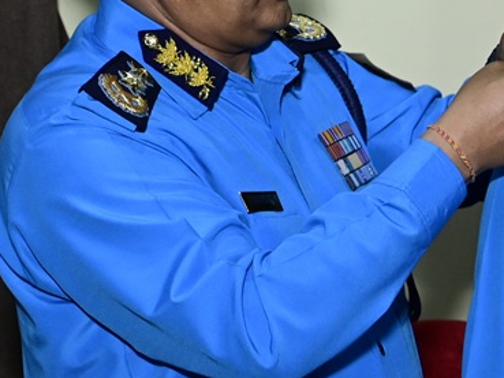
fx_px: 2316
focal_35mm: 159
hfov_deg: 11.9
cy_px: 186
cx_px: 739
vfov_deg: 9.3
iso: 2500
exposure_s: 1/125
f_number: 6.3
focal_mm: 45
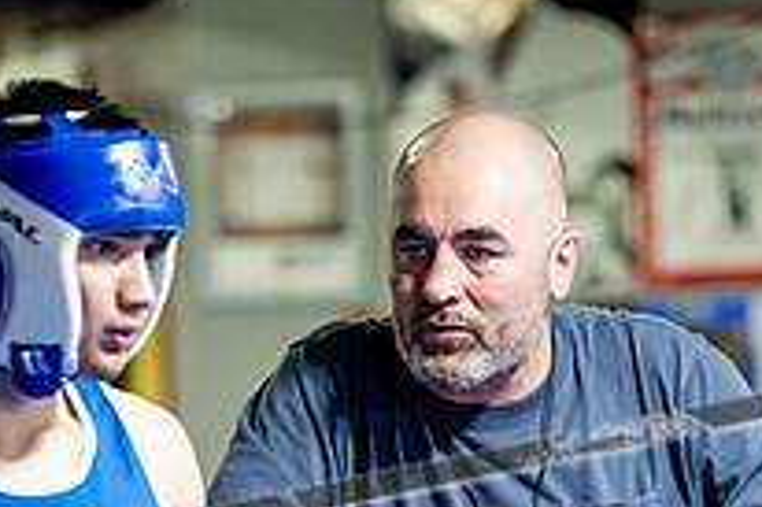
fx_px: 5964
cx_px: 166
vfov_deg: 4.9
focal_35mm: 282
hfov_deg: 7.3
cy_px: 575
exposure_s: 1/800
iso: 4000
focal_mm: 100
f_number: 2
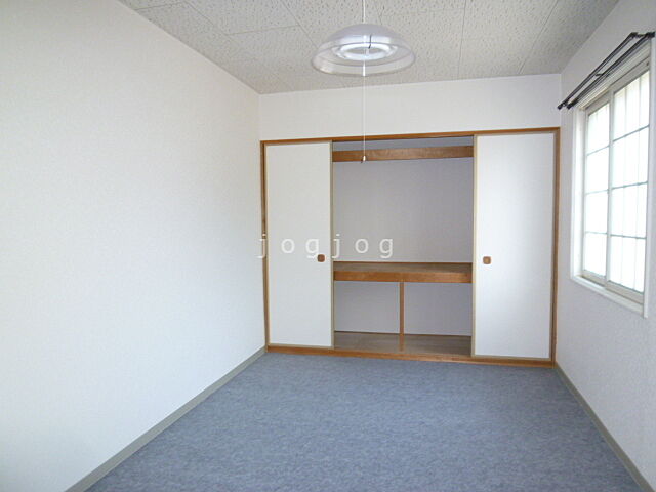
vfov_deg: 56.8
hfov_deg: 71.6
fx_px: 455
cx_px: 328
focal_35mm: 24
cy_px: 246
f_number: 2.2
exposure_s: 1/60
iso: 160
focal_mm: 4.3
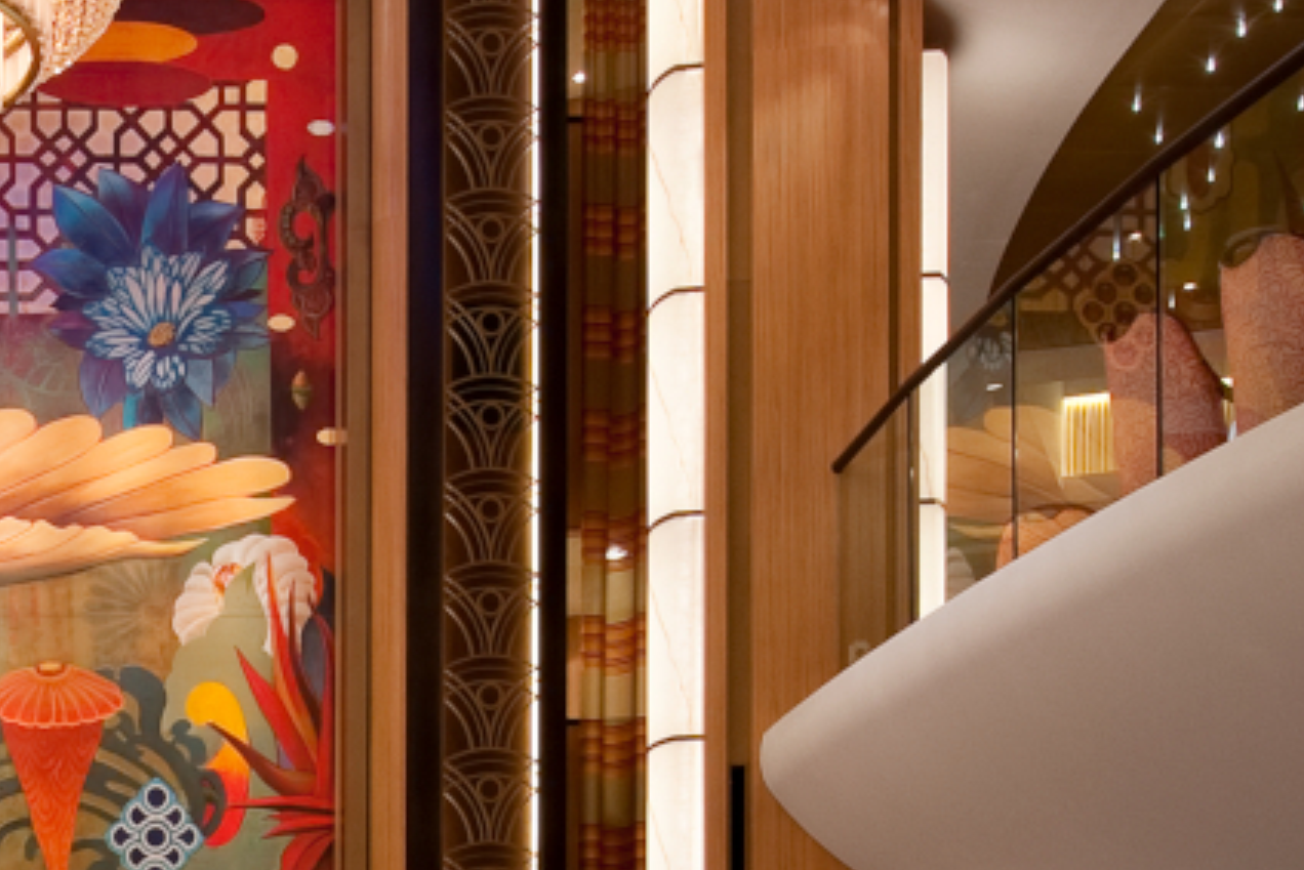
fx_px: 2391
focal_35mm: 66
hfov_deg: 27.8
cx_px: -132
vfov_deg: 18.5
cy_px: 1259
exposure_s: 5
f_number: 11
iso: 200
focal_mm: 14
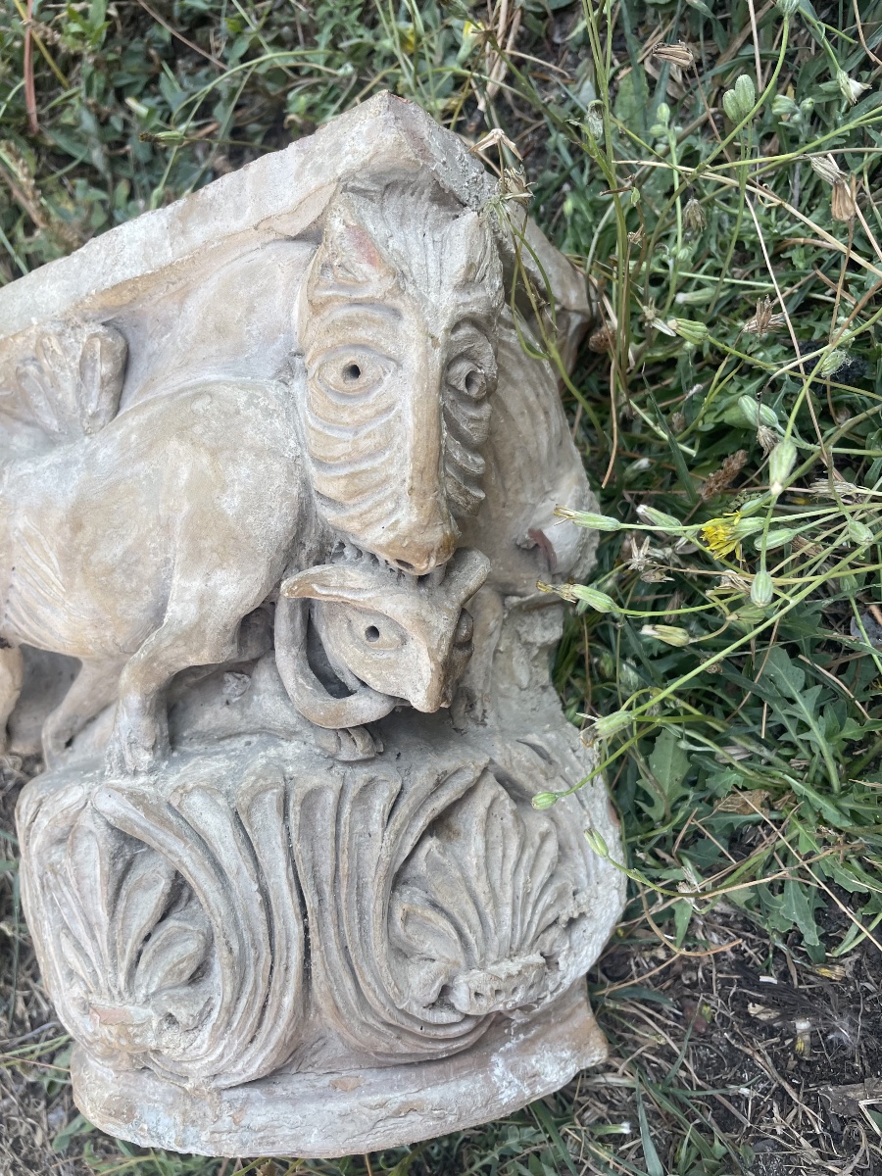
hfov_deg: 53.1
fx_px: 883
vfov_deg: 67.3
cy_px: 588
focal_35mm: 26
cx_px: 441
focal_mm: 4.2
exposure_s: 1/421
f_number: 1.6
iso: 32
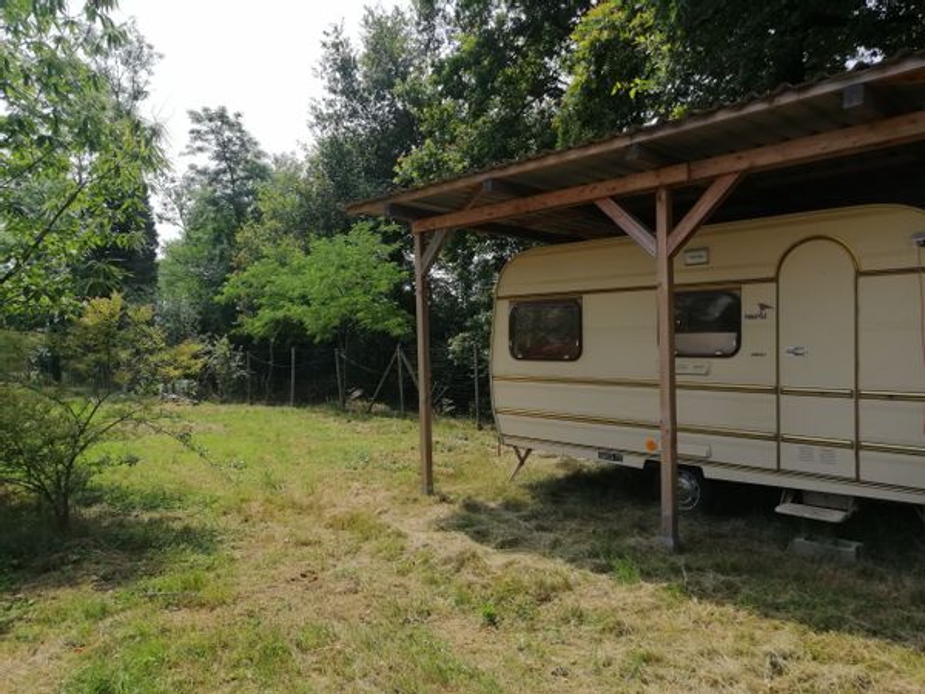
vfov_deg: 51.4
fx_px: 721
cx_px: 462
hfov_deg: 65.3
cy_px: 347
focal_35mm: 27
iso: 50
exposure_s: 1/1395
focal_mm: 3.95
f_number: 1.8
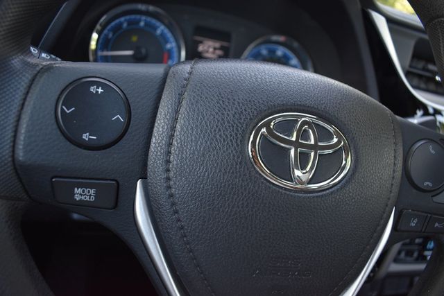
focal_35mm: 27
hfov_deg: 67.4
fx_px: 333
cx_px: 222
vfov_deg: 48.0
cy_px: 148
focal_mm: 18
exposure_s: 1/125
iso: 800
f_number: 3.5
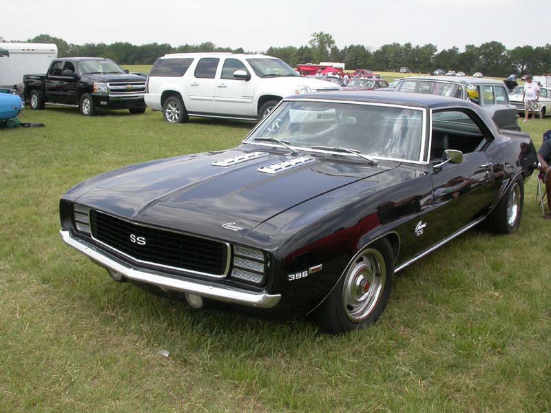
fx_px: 605
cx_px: 276
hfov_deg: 49.0
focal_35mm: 38
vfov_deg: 37.7
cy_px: 206
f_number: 6.7
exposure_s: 1/236
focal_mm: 7.85
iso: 100
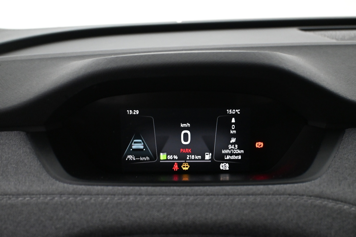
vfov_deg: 31.9
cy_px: 118
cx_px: 178
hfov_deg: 46.4
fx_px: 415
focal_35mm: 42
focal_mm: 28
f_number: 4.5
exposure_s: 1/50
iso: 4000
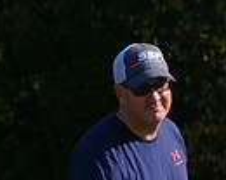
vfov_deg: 3.1
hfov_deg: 3.9
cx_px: 366
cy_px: 358
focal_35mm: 491
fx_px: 3284
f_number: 2.8
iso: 200
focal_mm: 48.5
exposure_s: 1/2500
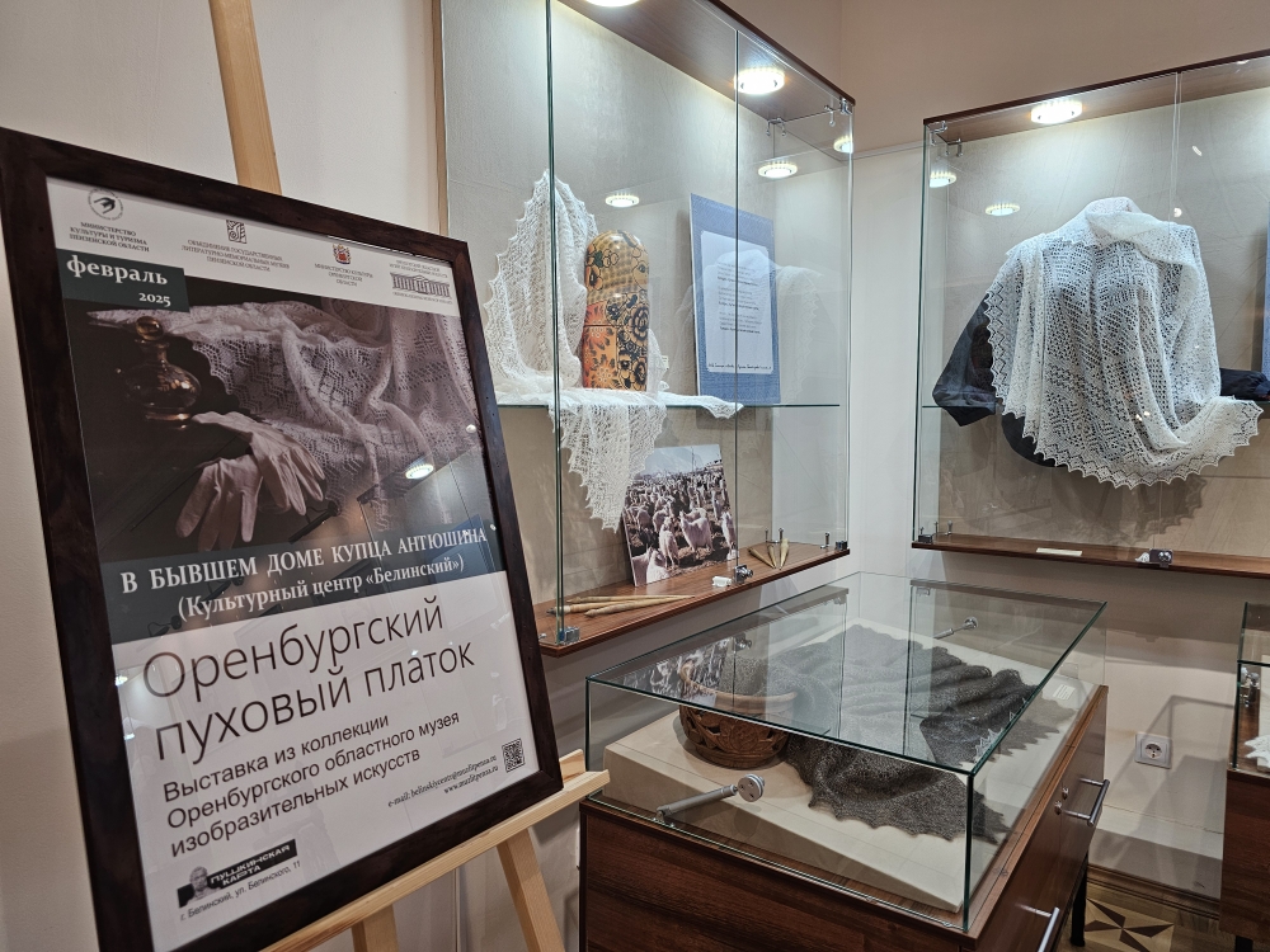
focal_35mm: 23
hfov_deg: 73.9
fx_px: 844
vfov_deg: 58.9
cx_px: 635
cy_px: 476
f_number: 1.7
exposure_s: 1/100
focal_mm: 6.3
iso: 100
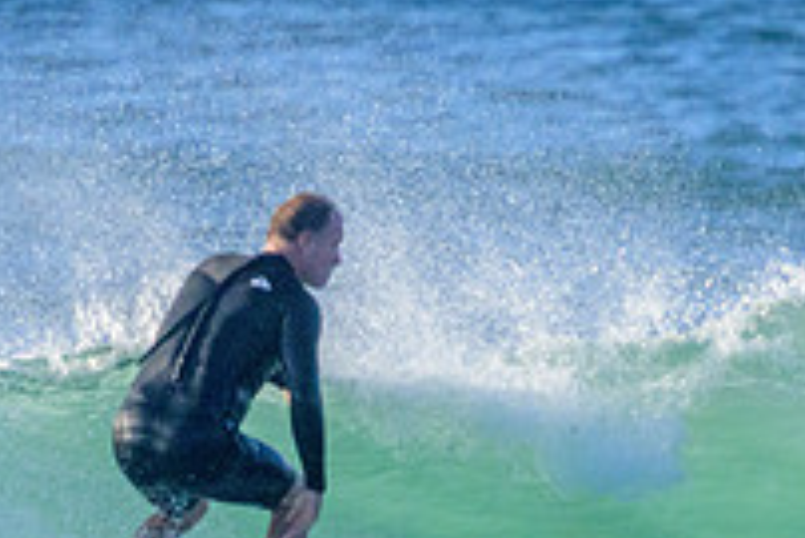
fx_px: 70217
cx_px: 457
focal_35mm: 3138
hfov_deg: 0.7
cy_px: 695
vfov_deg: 0.4
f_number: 11
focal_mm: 800
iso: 1800
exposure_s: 1/2000
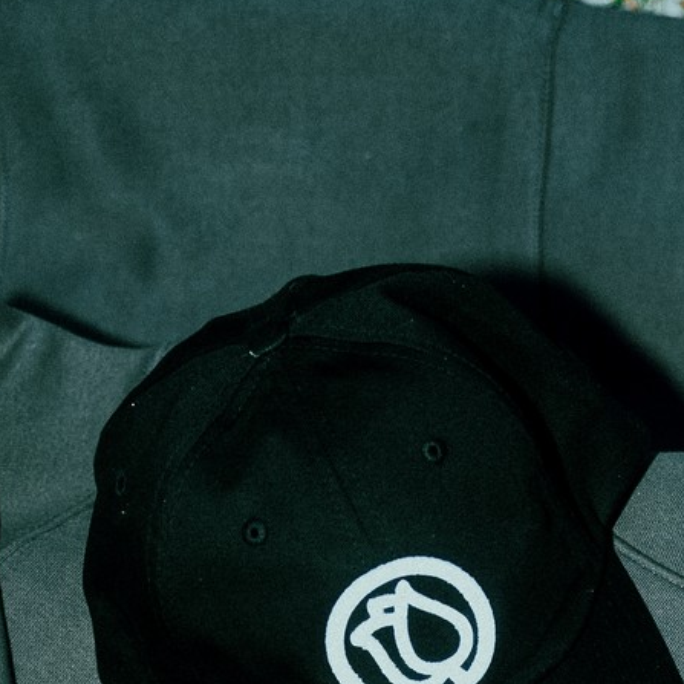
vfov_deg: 10.7
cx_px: 747
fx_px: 3487
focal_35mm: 156
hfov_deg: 11.1
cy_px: 1129
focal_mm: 40
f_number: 2.8
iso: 125
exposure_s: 1/125
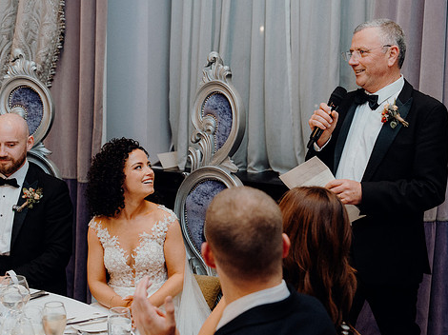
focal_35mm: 57
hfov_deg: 33.8
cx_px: 199
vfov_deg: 25.6
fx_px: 737
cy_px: 168
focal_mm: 48
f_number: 3.5
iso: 2500
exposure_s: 1/160
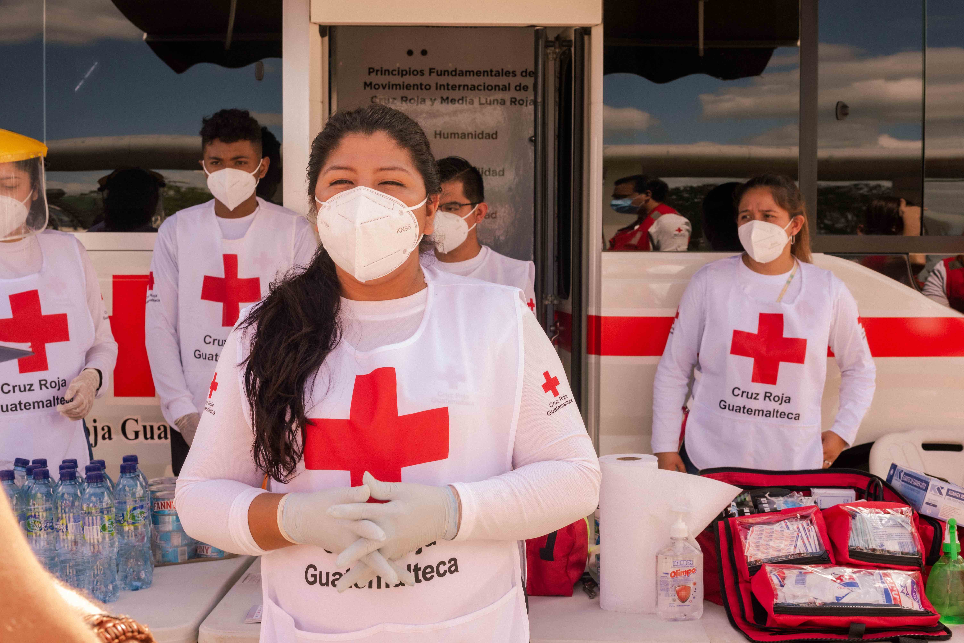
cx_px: 482
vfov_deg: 27.0
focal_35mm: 50
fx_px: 1339
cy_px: 322
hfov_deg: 39.6
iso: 400
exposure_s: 1/125
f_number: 11
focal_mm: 50
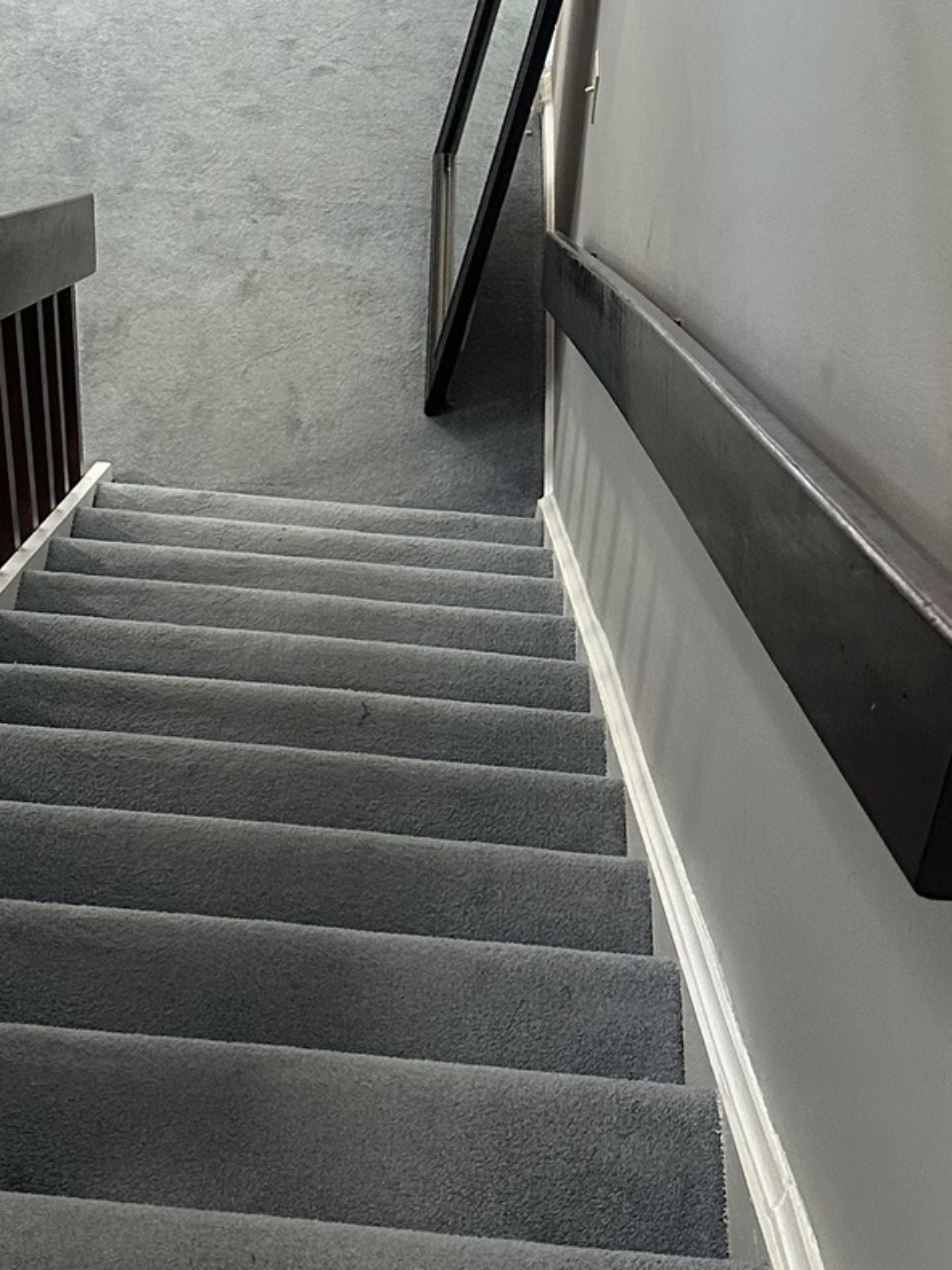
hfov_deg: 20.8
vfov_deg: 26.6
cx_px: 251
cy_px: 59
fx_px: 2568
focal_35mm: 70
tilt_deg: -39.7
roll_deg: -0.9
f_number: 1.78
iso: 250
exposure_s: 1/60
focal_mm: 6.86
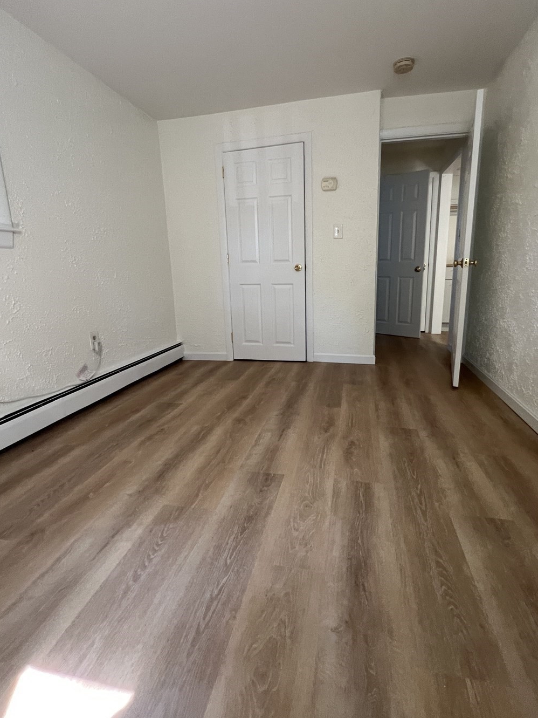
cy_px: 332
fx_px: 311
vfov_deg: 98.0
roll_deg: +2.9
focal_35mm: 15
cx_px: 291
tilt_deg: -12.1
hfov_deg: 81.6
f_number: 1.8
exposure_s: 1/80
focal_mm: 1.57
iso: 250
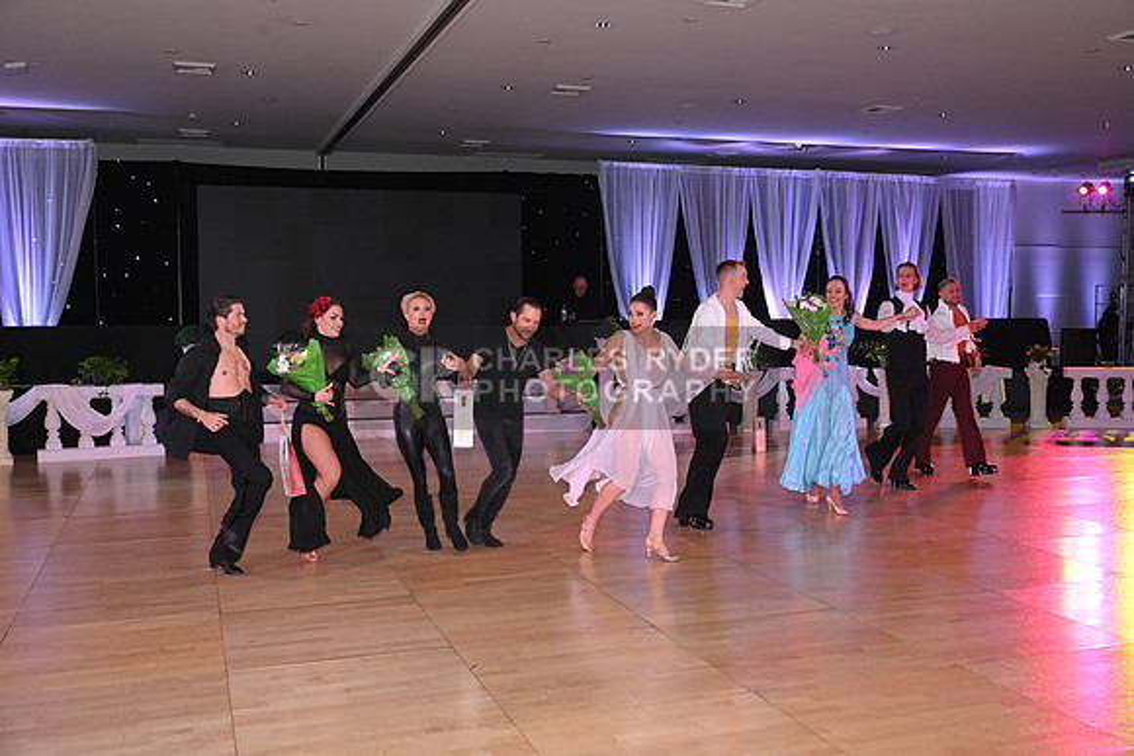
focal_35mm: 35
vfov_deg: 37.9
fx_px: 1103
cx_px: 567
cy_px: 378
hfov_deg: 54.4
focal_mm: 35
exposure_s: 1/200
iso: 2000
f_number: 5.6
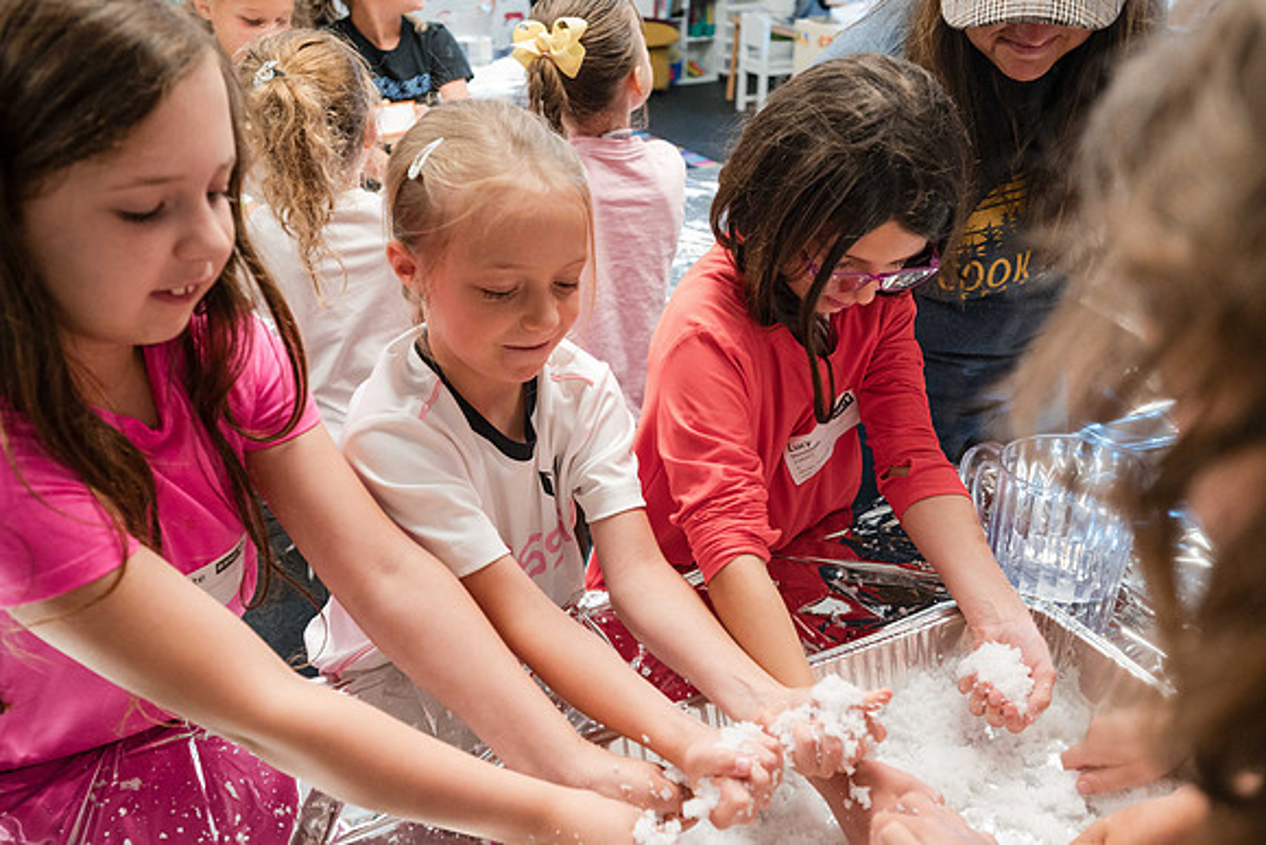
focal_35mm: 32
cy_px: 424
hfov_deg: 59.3
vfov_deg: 41.6
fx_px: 1111
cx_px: 634
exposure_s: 1/125
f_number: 4
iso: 2500
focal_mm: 30
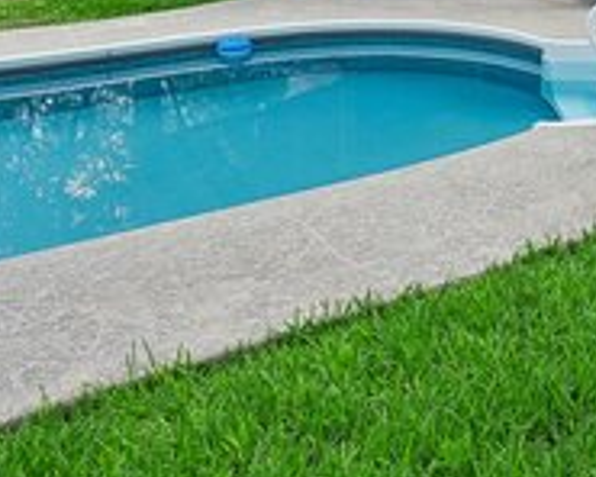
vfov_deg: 24.3
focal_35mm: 52
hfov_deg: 31.0
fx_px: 917
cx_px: 693
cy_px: -189
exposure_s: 1/125
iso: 200
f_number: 8
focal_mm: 16
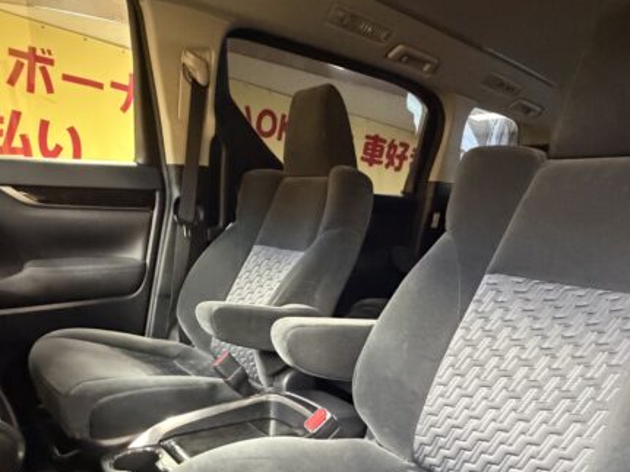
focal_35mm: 26
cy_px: 380
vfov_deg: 49.8
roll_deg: -5.2
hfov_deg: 67.1
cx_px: 351
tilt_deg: -18.9
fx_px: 473
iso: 2000
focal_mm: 2.22
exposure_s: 1/25
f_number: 2.2
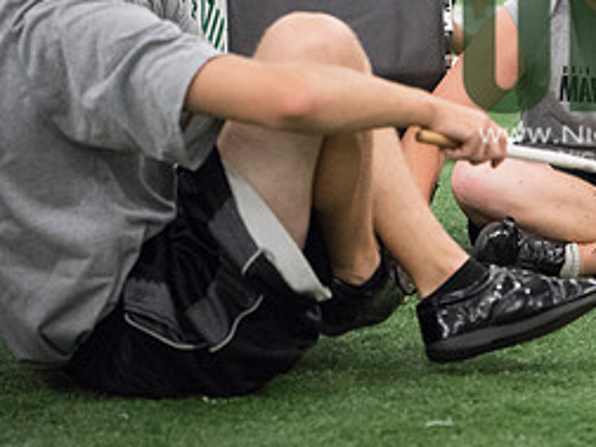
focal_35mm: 155
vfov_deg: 9.5
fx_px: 2669
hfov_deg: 12.5
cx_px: 641
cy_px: 51
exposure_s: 1/320
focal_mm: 70
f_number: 3.2
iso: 3200
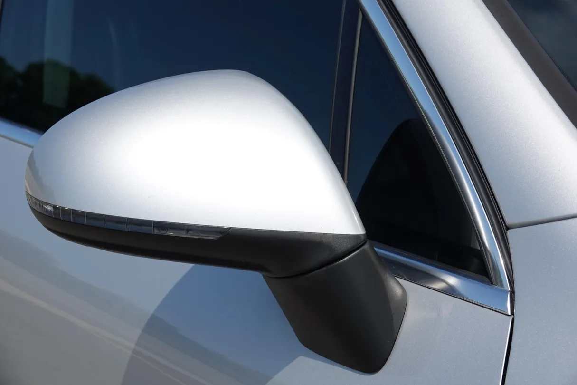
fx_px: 1523
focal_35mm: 95
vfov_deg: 14.4
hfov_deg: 21.5
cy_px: 192
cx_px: 288
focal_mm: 34.68
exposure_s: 1/1000
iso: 100
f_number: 4.5
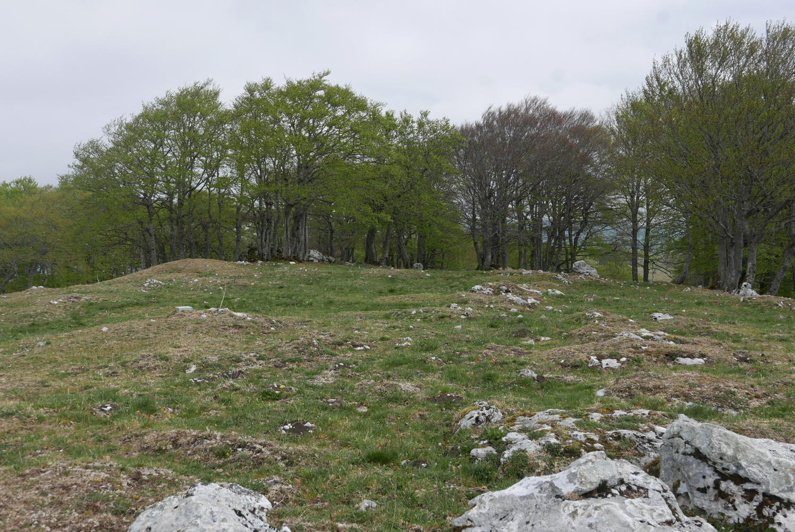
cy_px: 266
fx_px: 840
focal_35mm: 38
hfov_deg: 50.7
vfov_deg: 35.1
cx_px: 398
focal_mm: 17.2
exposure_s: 1/500
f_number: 5.6
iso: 200
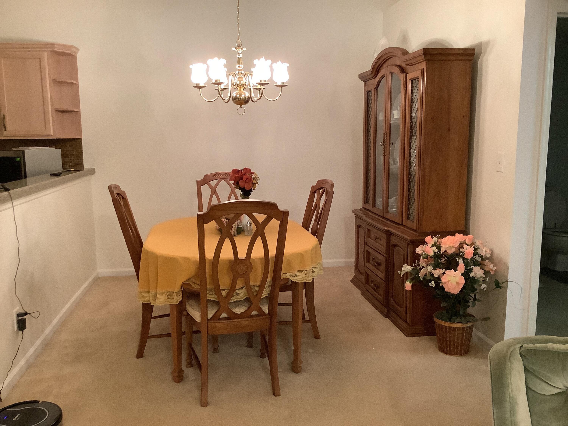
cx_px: 284
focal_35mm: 31
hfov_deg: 58.4
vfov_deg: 45.4
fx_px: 509
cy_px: 213
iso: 320
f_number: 2.4
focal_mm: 3.3
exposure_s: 1/40
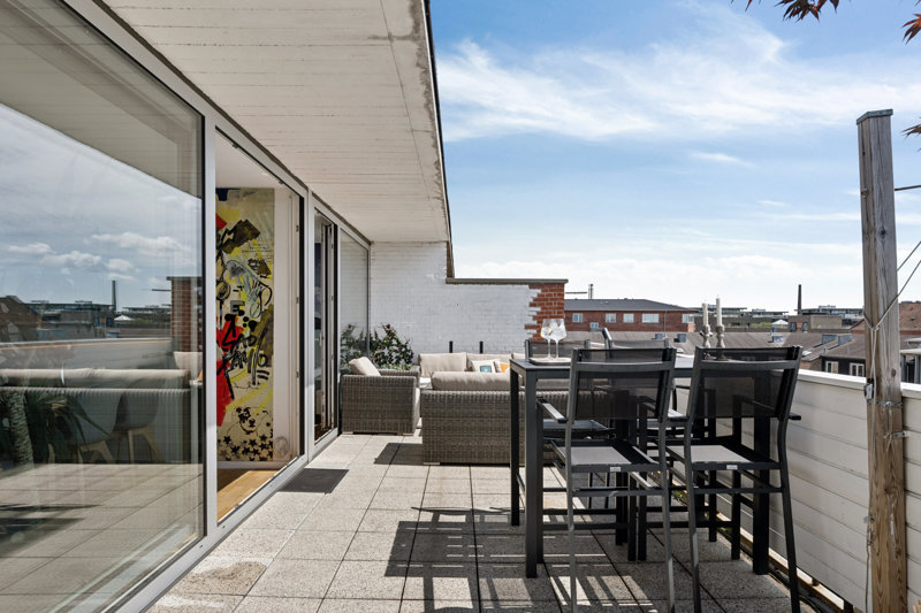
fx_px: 486
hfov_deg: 86.9
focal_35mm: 19
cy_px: 306
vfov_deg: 64.5
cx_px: 460
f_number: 11
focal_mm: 19
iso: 160
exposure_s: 1/320
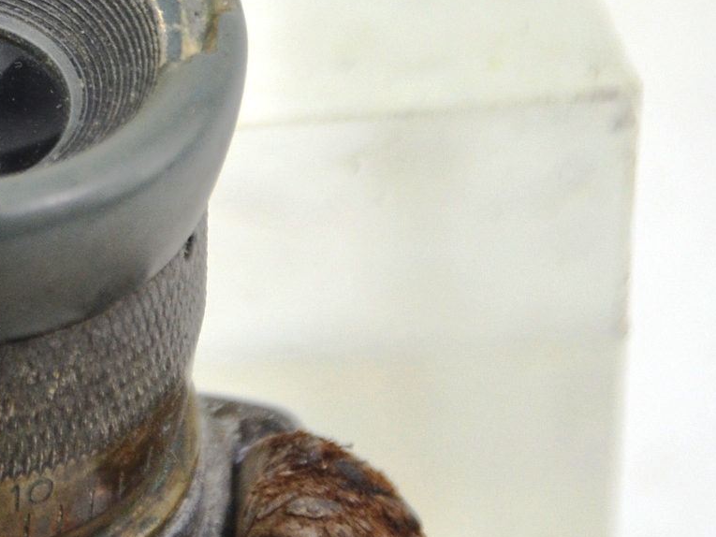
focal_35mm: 626
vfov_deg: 2.4
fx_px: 12941
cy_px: -57
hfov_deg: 3.2
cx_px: -119
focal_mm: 135
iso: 720
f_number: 5.6
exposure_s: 1/250
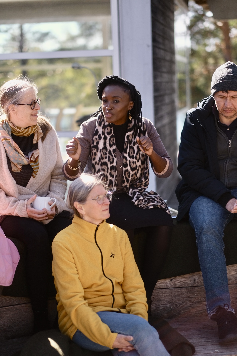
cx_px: 118
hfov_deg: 16.3
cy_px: 178
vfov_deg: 24.2
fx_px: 829
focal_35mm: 84
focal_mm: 56
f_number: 1.2
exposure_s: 1/2500
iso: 160
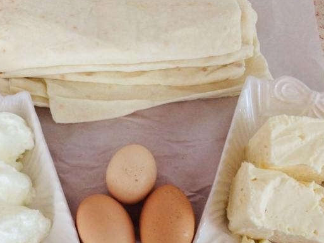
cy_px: 145
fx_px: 365
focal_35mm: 39
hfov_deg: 47.4
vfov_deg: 36.7
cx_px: 123
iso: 320
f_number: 2.2
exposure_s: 1/33
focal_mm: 4.15
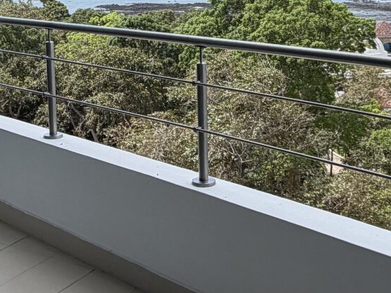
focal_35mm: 61
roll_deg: +1.9
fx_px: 689
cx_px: 243
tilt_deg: -3.3
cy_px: 4
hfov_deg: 31.6
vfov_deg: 23.1
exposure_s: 1/809
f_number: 2.2
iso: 20
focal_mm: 2.22
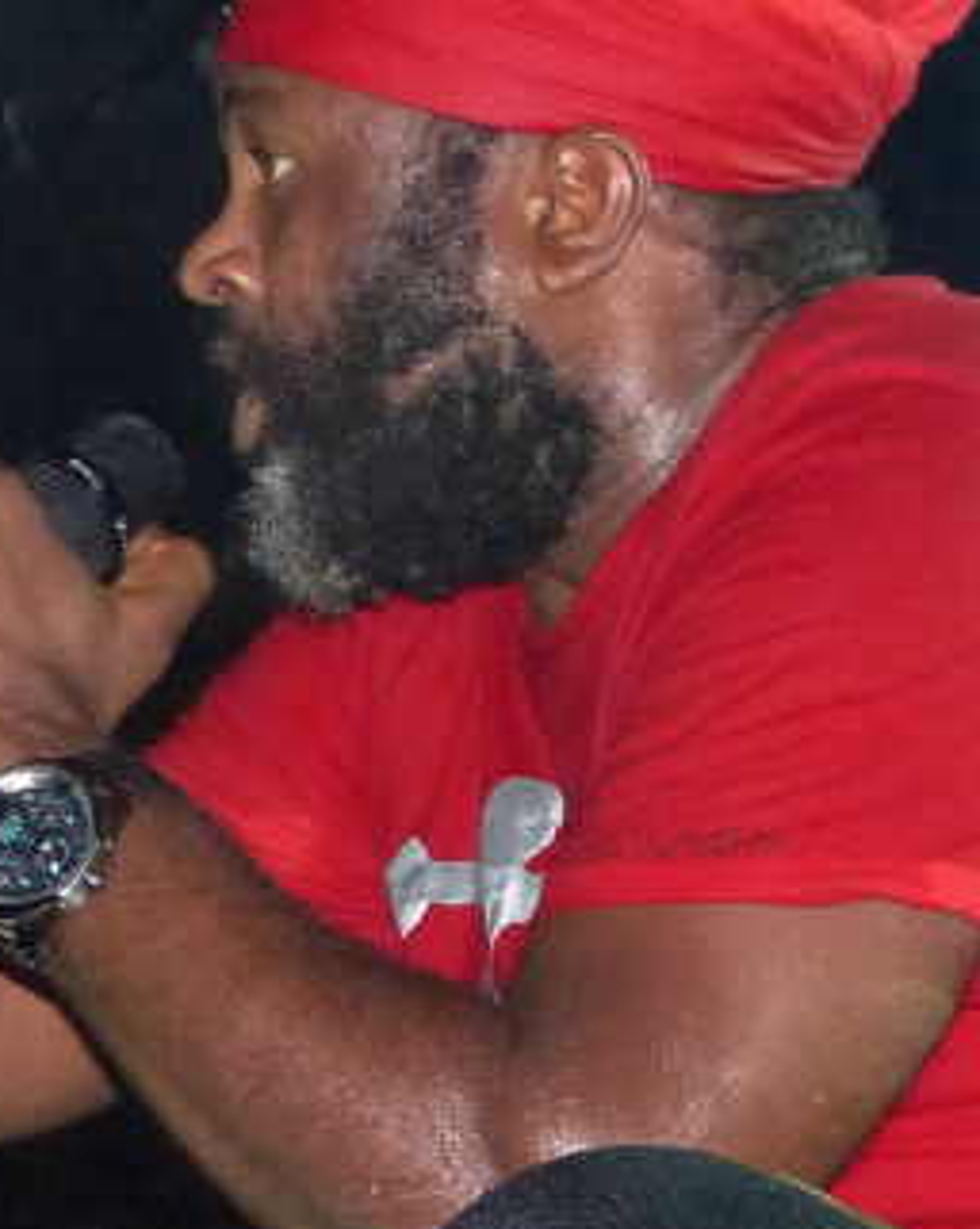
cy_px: 1118
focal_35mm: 134
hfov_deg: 11.5
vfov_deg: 14.2
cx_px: 337
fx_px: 4867
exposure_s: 1/60
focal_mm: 7.8
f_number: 2.8
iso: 400
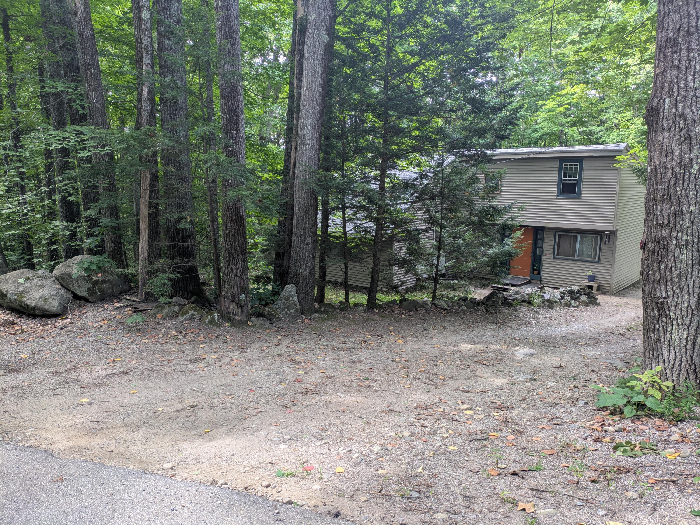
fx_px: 506
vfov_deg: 54.9
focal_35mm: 25
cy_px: 262
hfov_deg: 69.4
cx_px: 350
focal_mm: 5.43
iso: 48
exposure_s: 1/60
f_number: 1.89
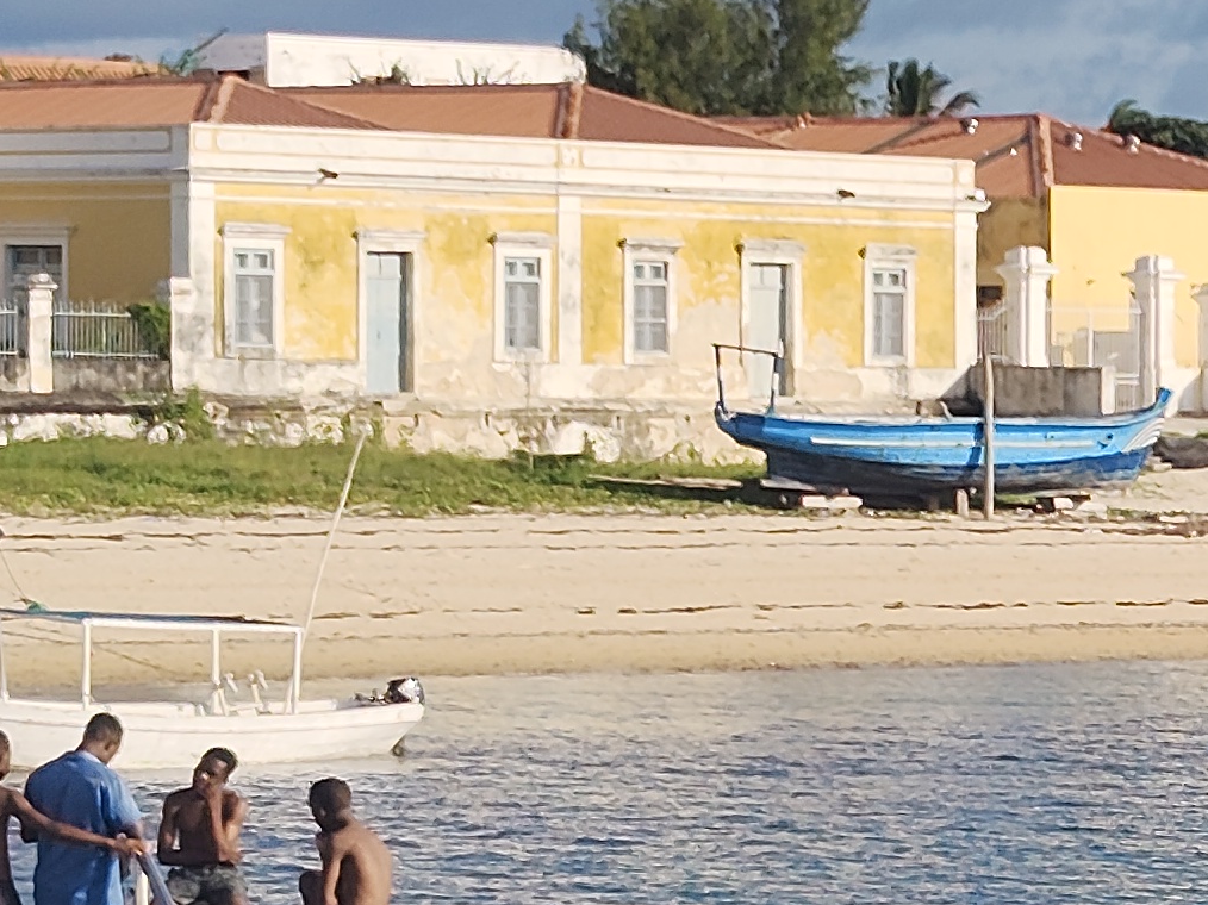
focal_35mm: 202
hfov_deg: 9.5
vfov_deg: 7.3
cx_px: 1808
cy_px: 817
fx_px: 7048
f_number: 1.88
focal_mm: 5.56
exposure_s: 1/1105
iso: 50
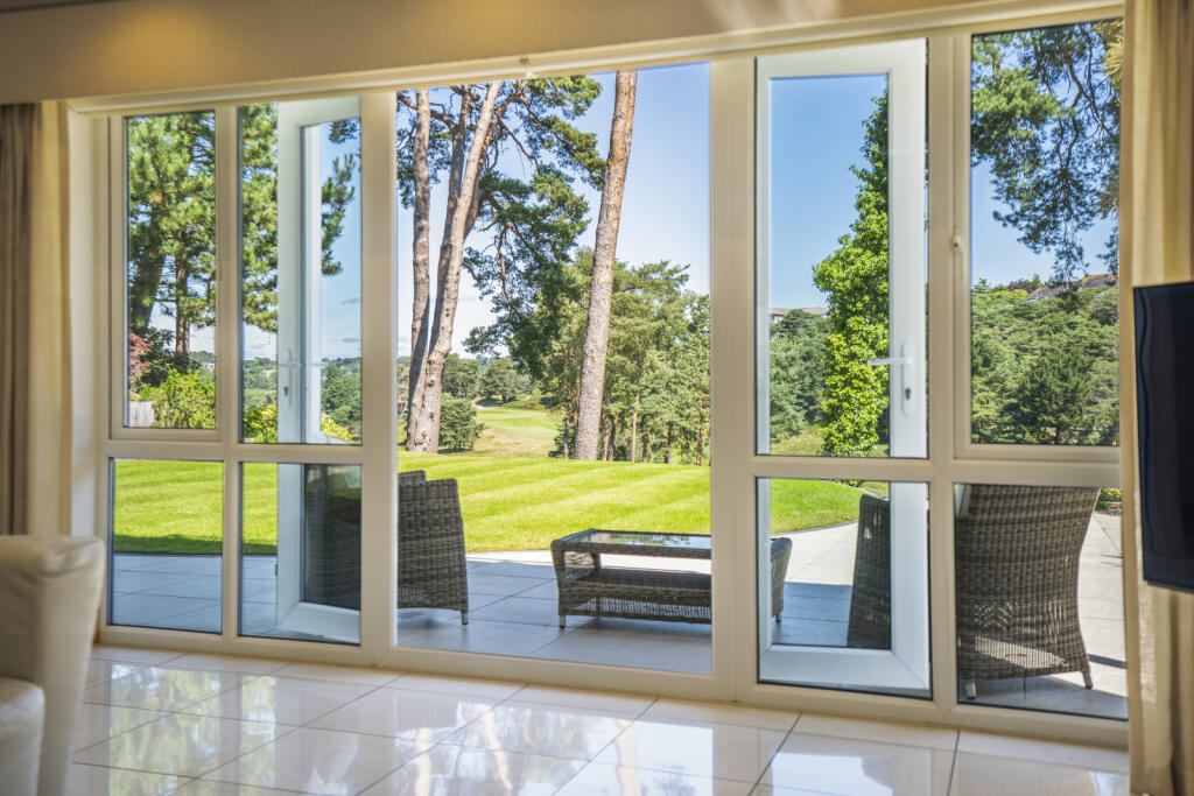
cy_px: 398
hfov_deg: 54.4
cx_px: 597
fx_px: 1161
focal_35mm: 35
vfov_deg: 37.9
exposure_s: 1/125
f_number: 3.2
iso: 200
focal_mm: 35
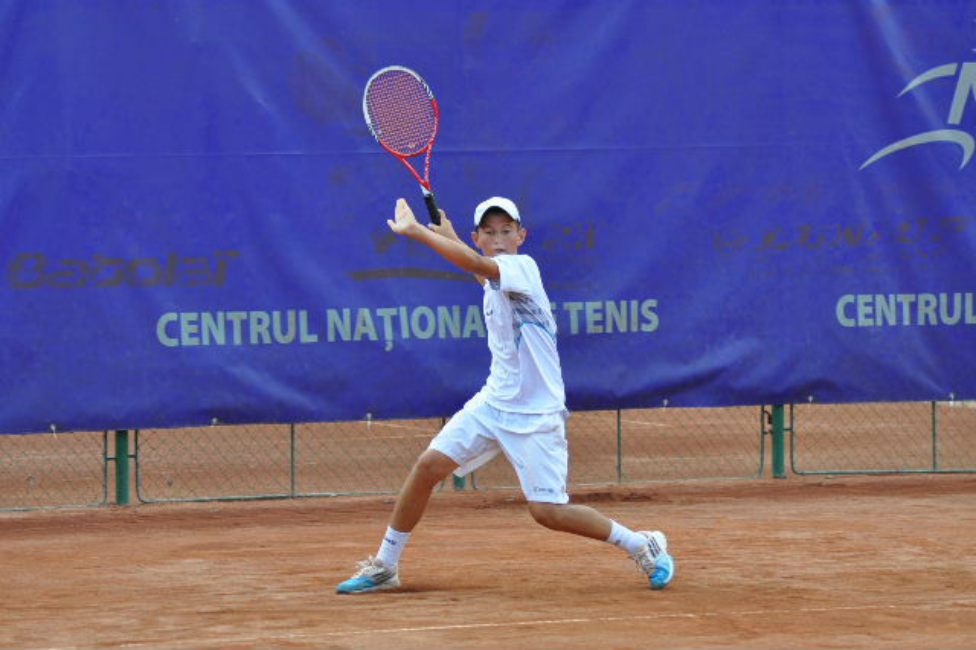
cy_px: 325
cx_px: 488
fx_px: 5487
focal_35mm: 202
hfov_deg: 10.2
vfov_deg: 6.8
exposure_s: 1/500
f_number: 5.6
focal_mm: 135
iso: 400
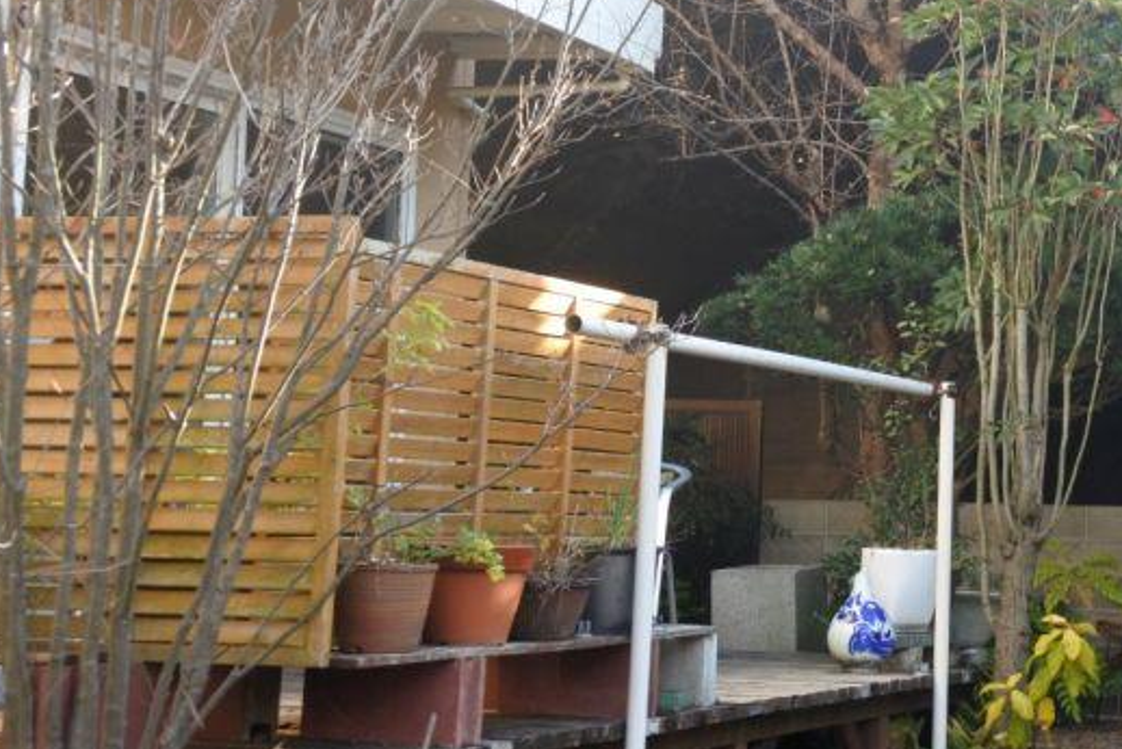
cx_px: 960
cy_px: 237
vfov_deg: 17.0
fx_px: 2495
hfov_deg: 24.8
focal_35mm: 80
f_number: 4.5
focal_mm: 17.2
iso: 400
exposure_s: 1/200
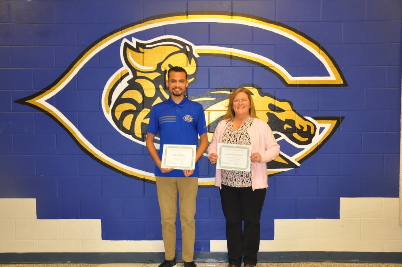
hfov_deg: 53.2
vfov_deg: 36.8
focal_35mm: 36
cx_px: 201
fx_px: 401
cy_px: 134
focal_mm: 24
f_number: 3.8
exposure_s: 1/60
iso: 800
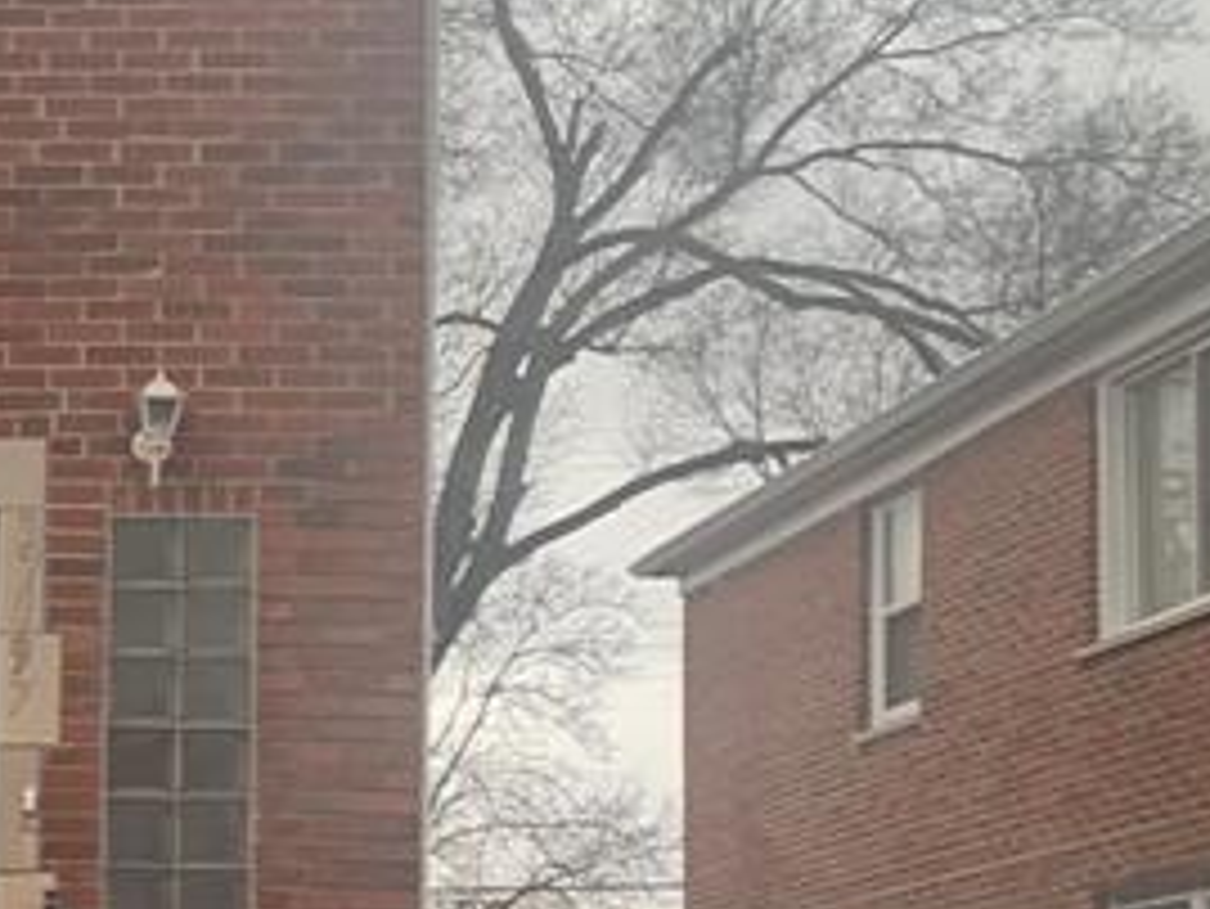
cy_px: 963
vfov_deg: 14.6
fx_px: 3462
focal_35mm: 99
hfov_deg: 17.3
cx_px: -747
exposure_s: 1/122
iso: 32
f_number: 1.8
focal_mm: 4.25
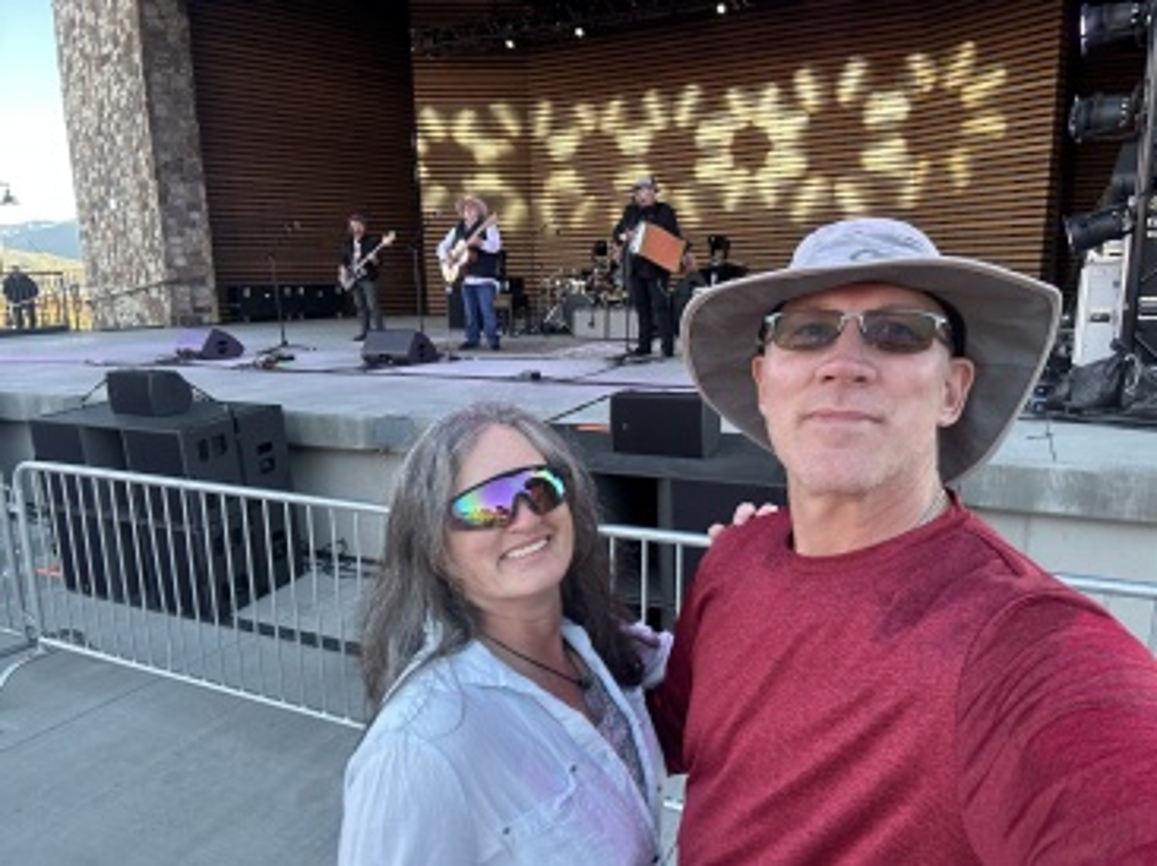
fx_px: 768
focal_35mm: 23
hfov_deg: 74.0
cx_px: 578
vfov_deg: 58.8
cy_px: 433
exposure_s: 1/121
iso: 80
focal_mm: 2.69
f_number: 1.9
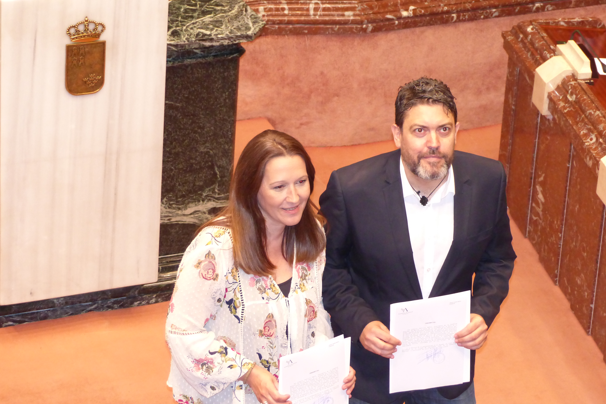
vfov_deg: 9.0
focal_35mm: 153
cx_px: 303
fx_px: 2575
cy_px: 204
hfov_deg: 13.4
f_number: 2.8
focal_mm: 26.5
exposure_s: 1/60
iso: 640
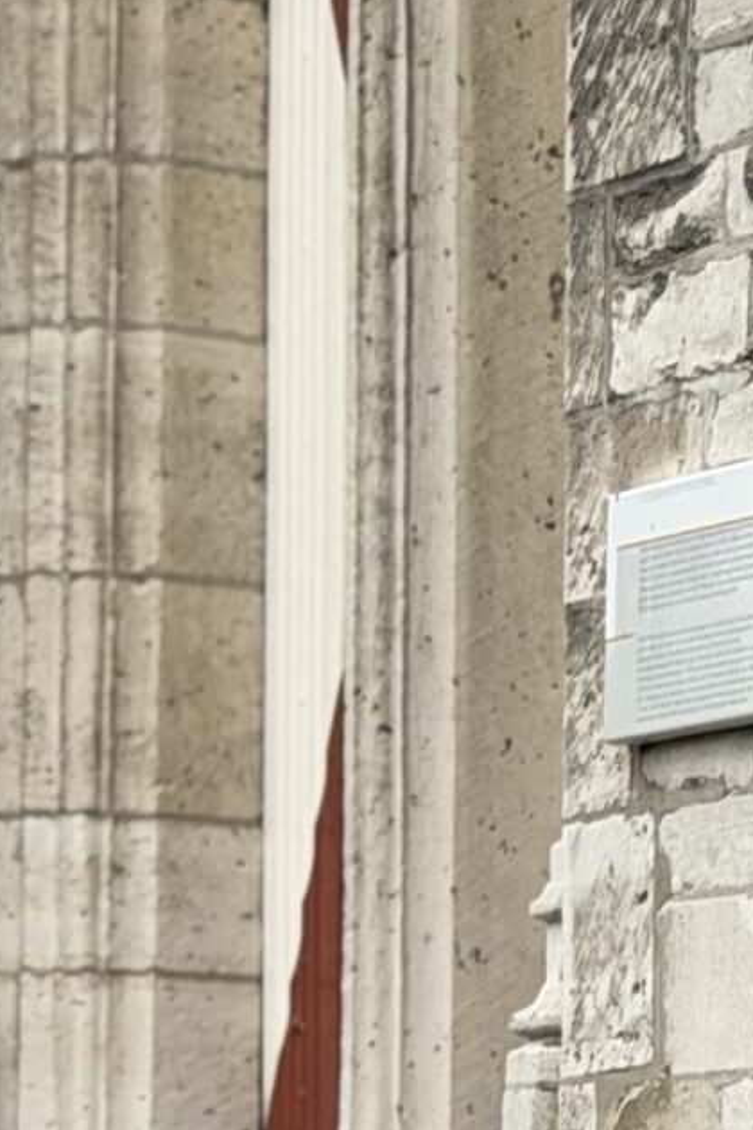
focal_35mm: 203
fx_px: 6369
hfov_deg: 6.2
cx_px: 2282
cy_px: 1367
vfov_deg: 10.0
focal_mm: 6.76
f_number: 1.78
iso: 64
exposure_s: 1/1678
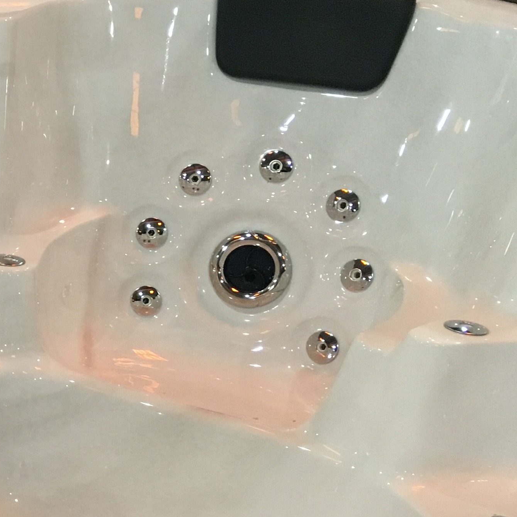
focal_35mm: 77
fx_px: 1301
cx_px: -215
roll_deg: -2.0
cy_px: 329
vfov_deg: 22.4
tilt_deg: -23.3
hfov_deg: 20.0
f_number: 2.2
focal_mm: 4.15
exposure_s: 1/33
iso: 200
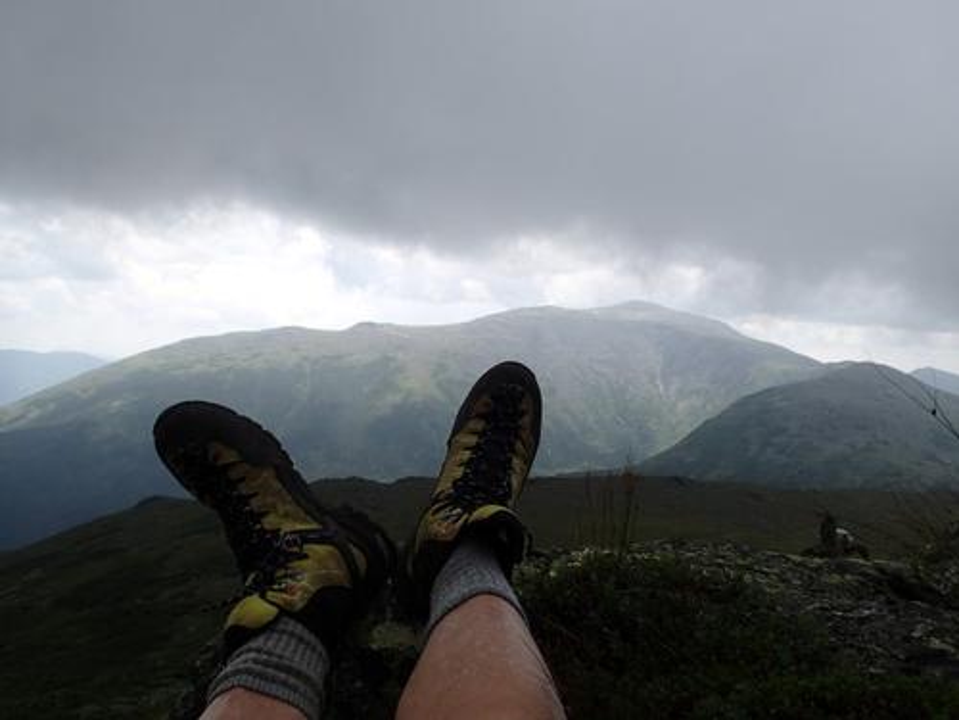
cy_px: 360
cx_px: 480
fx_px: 693
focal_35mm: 25
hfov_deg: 69.4
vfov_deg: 54.9
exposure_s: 1/160
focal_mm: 4.5
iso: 100
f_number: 8
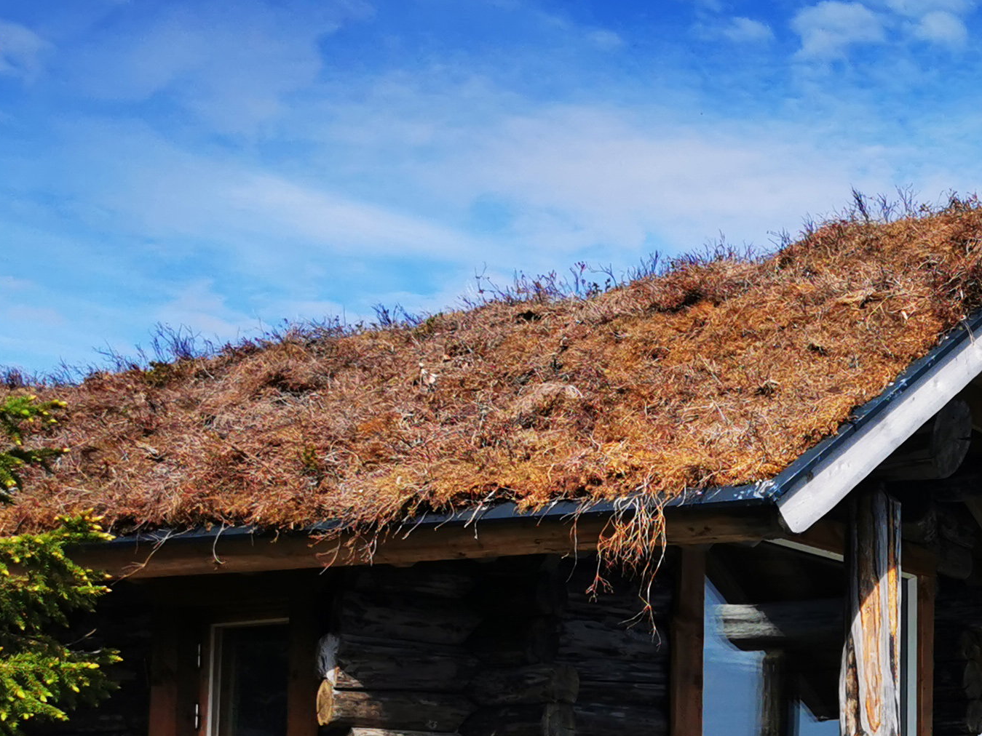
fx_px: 2071
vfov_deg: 19.6
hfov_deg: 24.4
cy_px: 715
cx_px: 1157
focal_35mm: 73
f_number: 1.6
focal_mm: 5.56
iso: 50
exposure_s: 1/4630
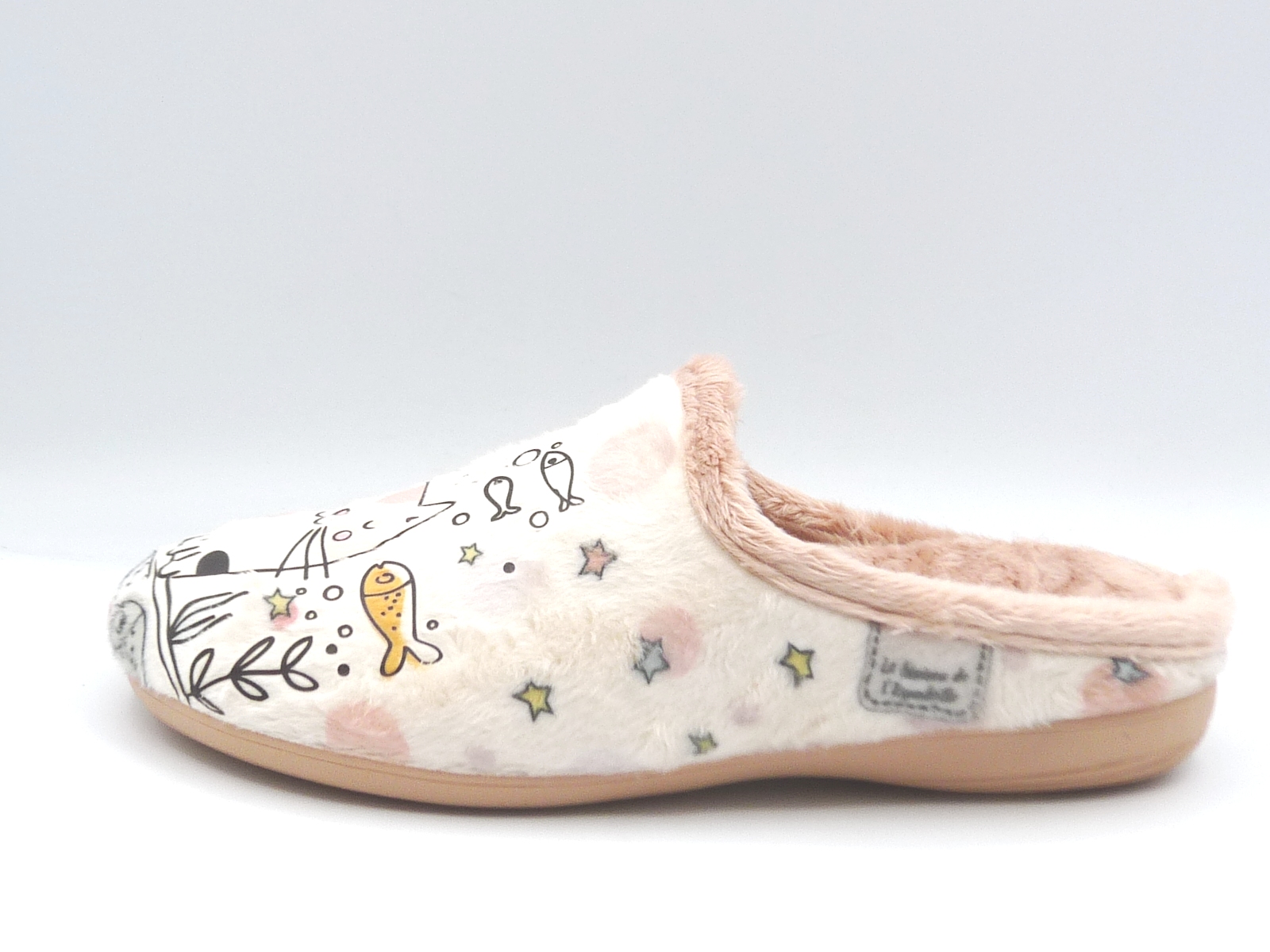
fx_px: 1761
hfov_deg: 39.7
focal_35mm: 48
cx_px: 635
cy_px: 476
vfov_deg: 30.3
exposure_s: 1/250
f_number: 4.5
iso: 100
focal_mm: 4.8
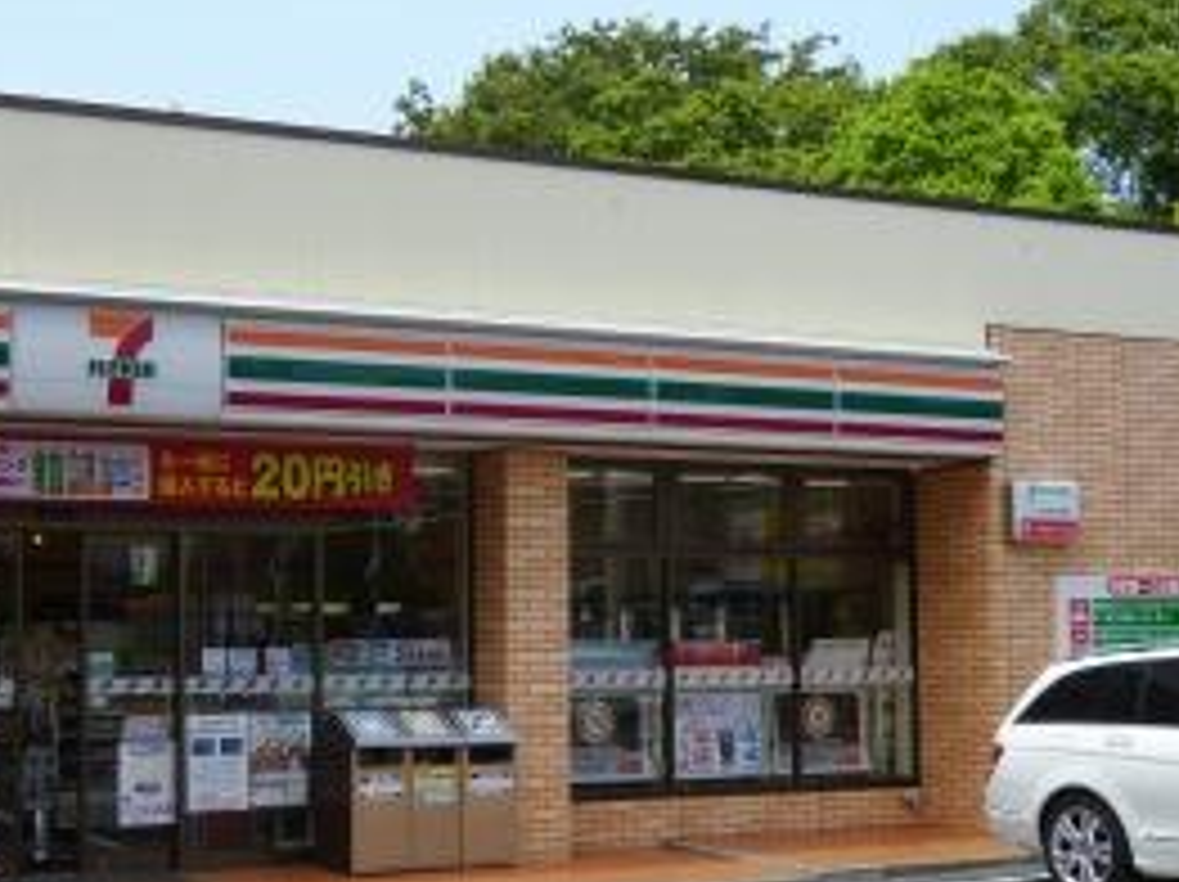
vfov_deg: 22.6
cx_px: 400
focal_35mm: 65
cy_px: 450
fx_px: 2212
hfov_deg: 29.7
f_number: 3
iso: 100
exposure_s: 1/640
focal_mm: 6.8
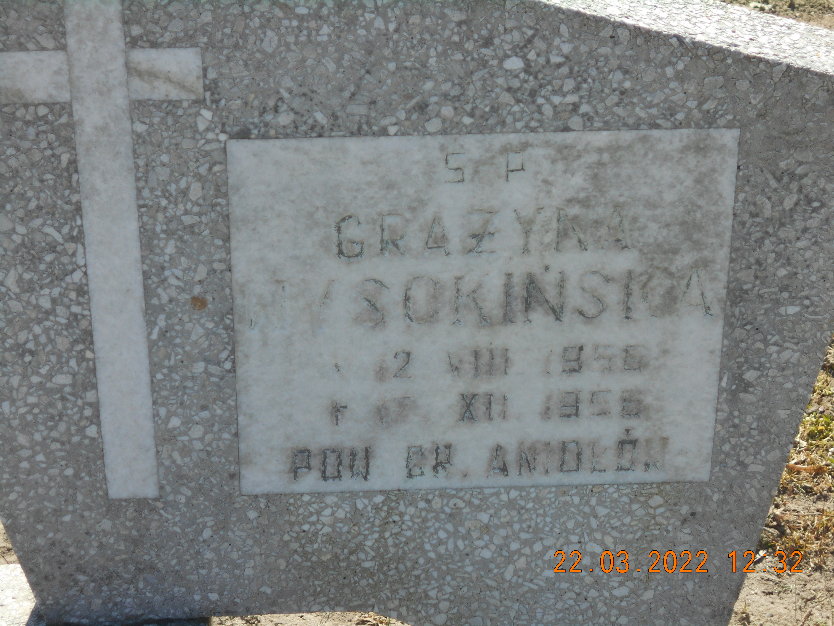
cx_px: 417
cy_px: 313
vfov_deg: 14.9
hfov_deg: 19.8
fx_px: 2385
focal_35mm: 99
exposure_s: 1/200
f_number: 5.5
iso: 80
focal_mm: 17.6
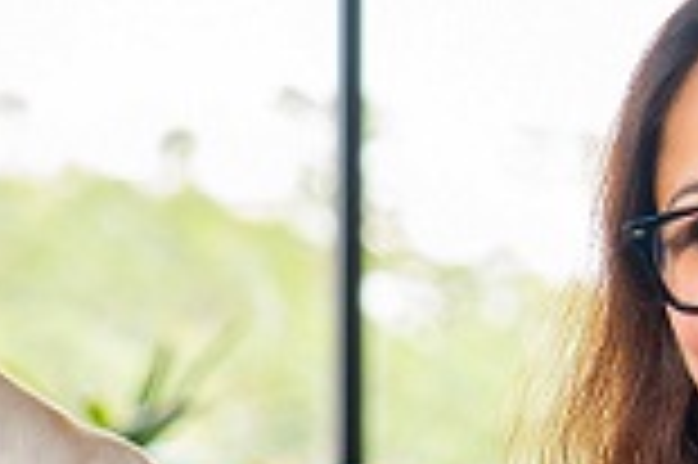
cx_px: -500
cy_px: 883
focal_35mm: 411
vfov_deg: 3.3
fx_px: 7960
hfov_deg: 5.0
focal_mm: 63
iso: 200
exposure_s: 1/320
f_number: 2.8
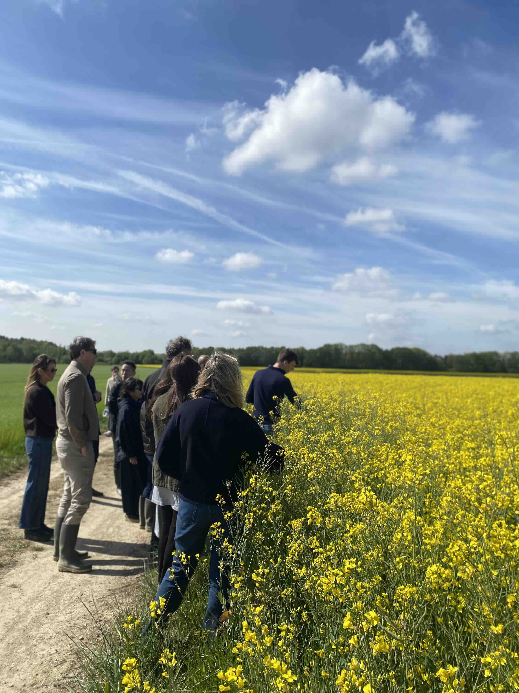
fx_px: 520
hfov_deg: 53.1
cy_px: 346
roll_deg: -1.6
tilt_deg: +2.6
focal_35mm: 26
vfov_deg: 67.3
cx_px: 260
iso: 32
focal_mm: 4.25
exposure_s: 1/4444
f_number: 1.8
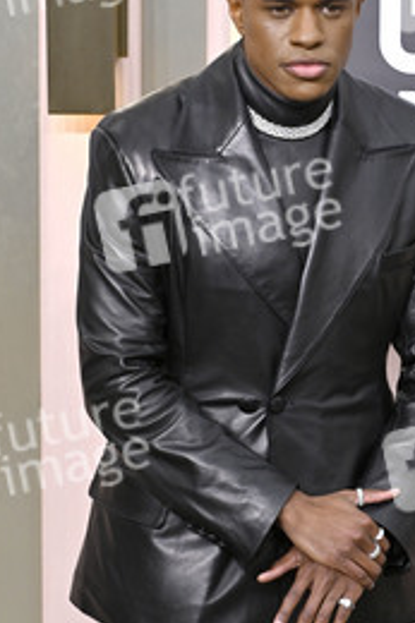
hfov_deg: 8.7
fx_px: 2718
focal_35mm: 157
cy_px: 335
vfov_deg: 13.1
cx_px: 288
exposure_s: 1/640
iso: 800
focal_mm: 102
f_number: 8
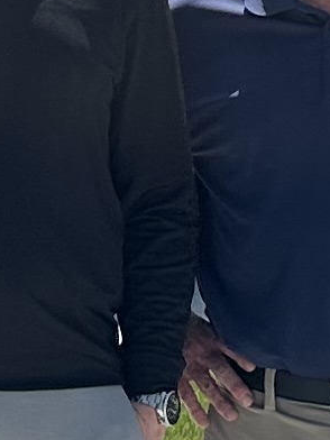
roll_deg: -0.7
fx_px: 3140
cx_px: 40
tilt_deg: +8.0
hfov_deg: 6.0
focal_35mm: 247
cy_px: -466
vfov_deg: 7.7
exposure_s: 1/7576
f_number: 1.78
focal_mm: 6.86
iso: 80
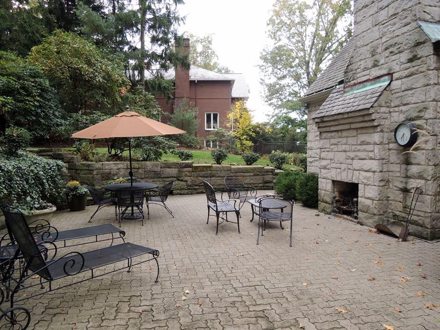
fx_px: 318
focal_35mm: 25
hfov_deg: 69.4
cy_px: 165
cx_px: 212
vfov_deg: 54.9
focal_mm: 4.3
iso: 100
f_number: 2.8
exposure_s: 1/60
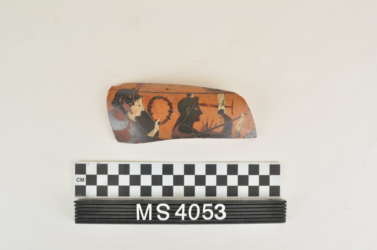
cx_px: 188
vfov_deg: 36.8
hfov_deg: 53.2
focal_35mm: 36
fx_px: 376
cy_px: 125
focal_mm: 24
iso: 200
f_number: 7.1
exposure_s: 1/30
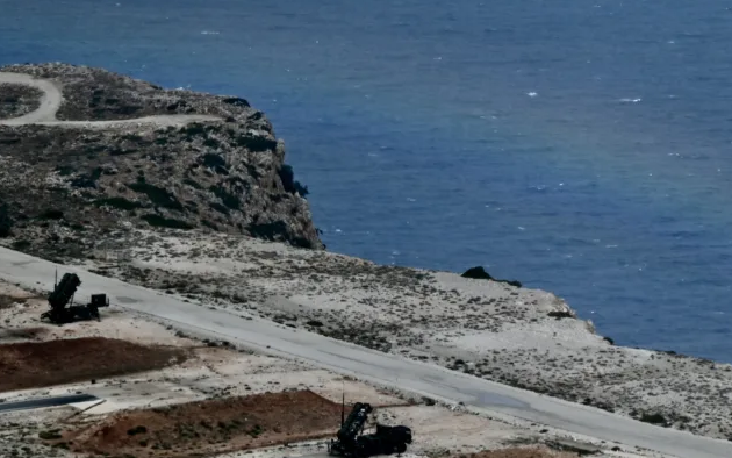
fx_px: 3472
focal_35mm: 174
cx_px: 536
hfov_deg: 12.0
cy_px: 311
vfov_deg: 7.5
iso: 100
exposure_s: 1/5000
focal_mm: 70
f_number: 2.8
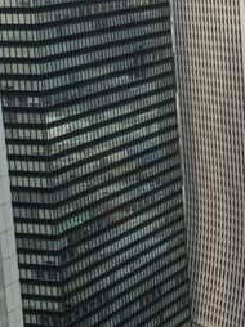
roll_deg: +1.5
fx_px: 1106
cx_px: 358
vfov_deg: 16.8
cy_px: 158
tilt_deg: -12.3
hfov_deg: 12.1
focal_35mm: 117
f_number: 2.2
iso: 32
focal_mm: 4.15
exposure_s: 1/608
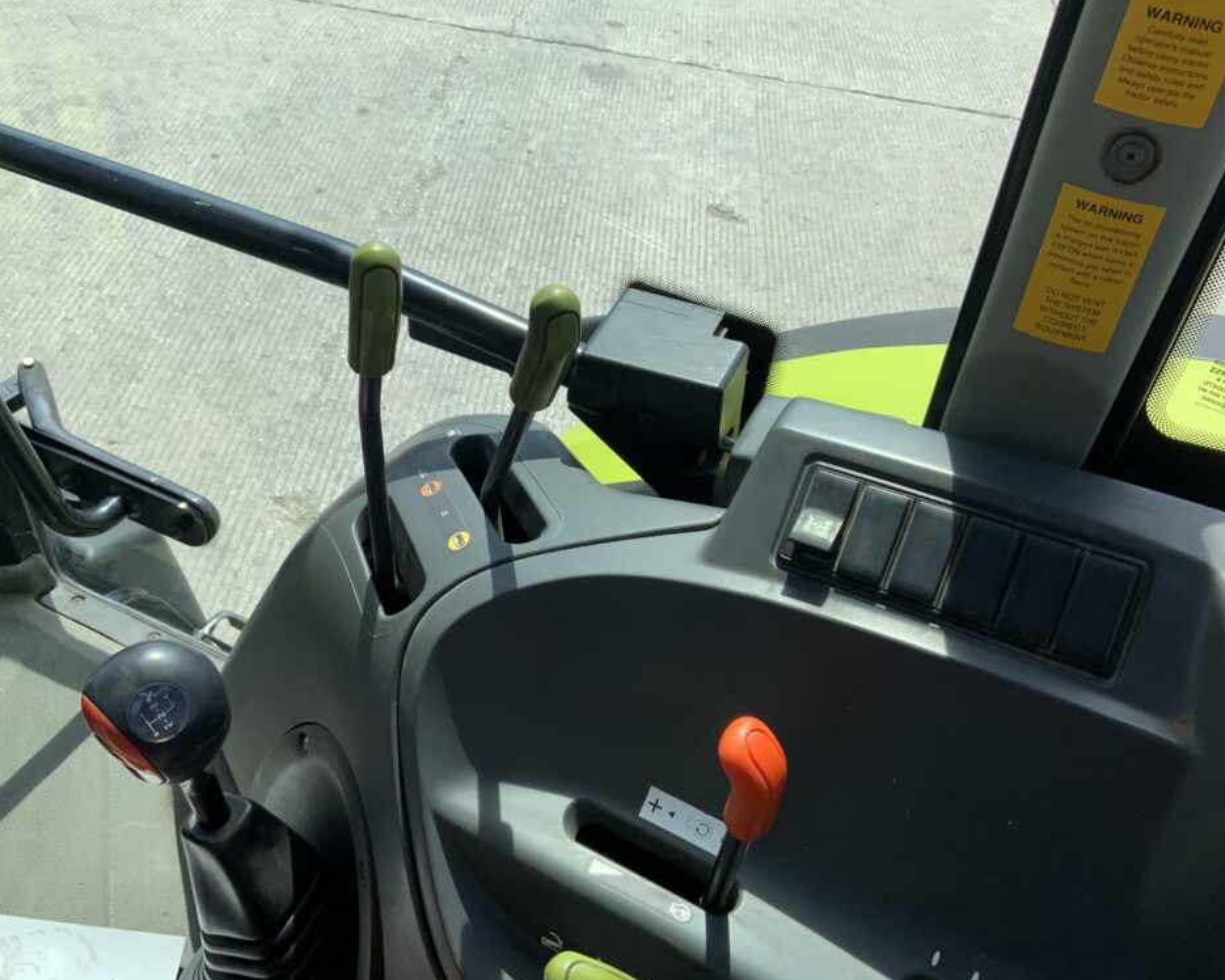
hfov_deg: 57.1
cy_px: 485
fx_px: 1124
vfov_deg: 47.1
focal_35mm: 31
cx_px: 579
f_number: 1.8
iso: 16
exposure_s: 1/962
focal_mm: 3
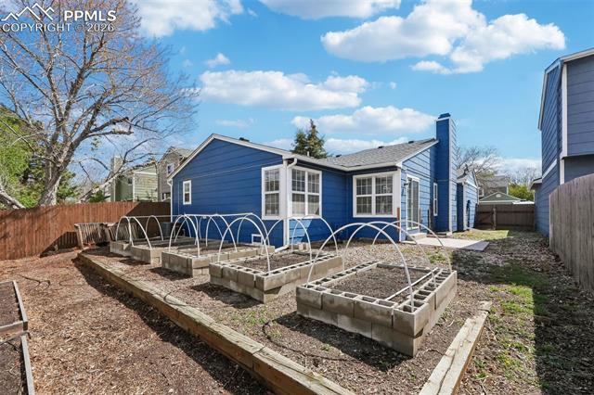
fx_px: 247
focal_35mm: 15
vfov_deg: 77.3
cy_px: 198
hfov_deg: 100.4
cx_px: 297
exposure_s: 1/1600
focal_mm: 10
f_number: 9
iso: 640
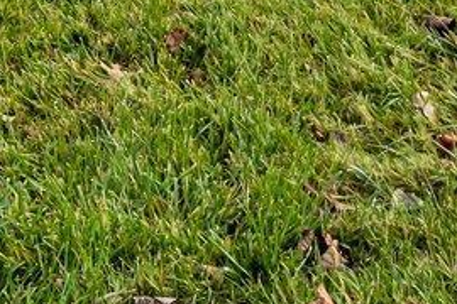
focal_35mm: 106
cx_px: 52
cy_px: -649
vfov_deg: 9.6
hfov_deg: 19.0
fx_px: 1346
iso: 100
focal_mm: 14
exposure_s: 1/100
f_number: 6.3
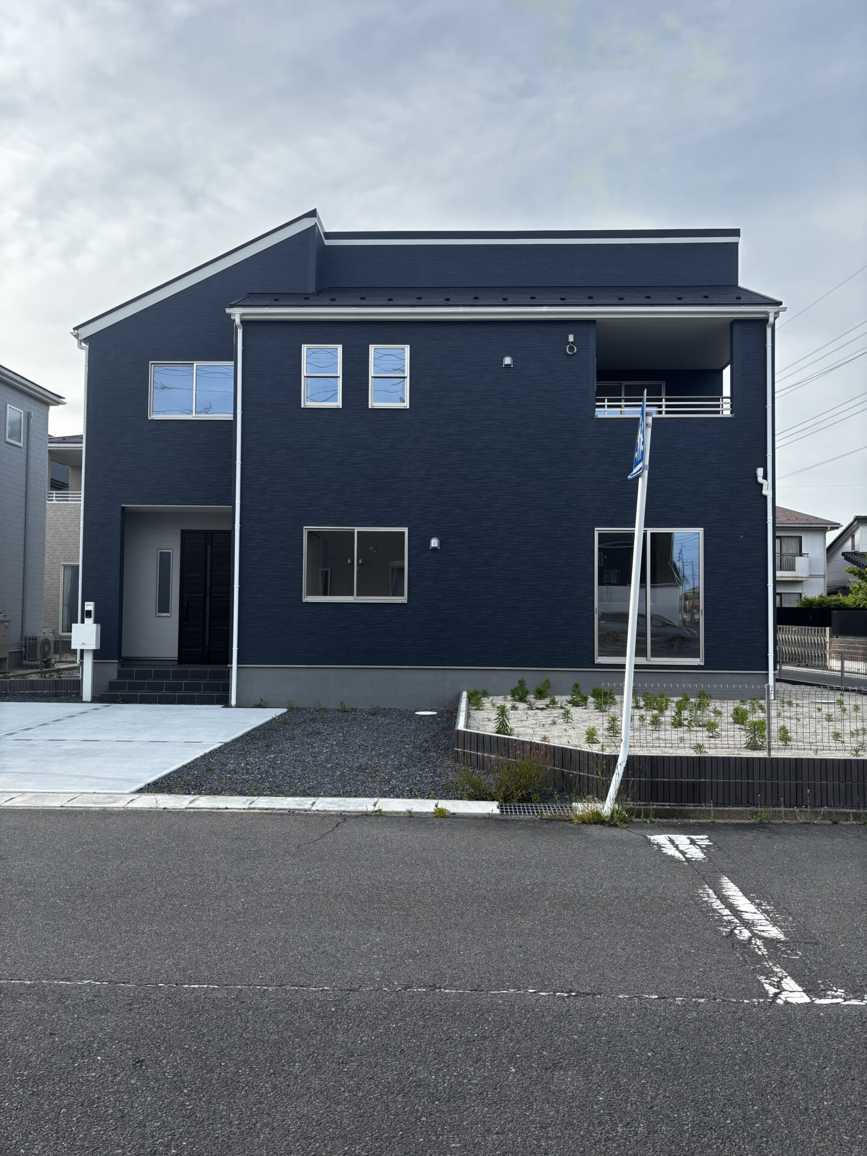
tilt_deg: +3.7
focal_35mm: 26
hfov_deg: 53.1
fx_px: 868
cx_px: 434
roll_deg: -1.3
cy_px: 578
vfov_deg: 67.3
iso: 50
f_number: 1.6
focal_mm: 5.96
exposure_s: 1/1016
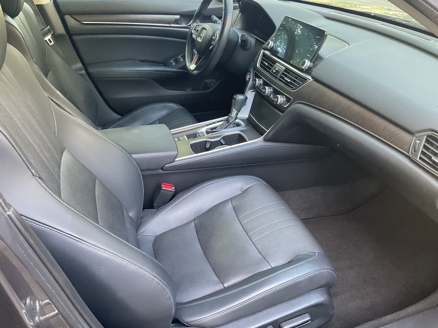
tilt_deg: -32.0
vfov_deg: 48.2
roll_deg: -1.1
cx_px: 219
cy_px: 164
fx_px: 367
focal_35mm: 29
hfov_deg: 61.7
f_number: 1.8
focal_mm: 3
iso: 125
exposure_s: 1/60
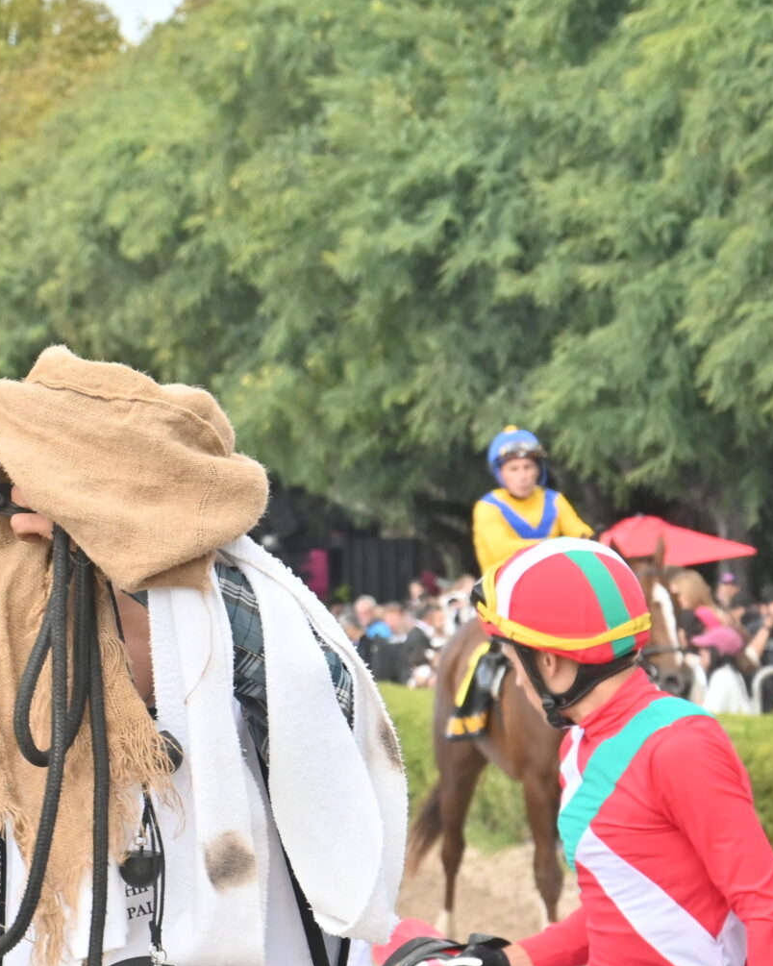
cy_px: 273
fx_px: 7178
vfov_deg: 7.7
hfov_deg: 6.1
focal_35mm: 251
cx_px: -322
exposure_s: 1/500
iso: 400
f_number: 7.1
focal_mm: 70
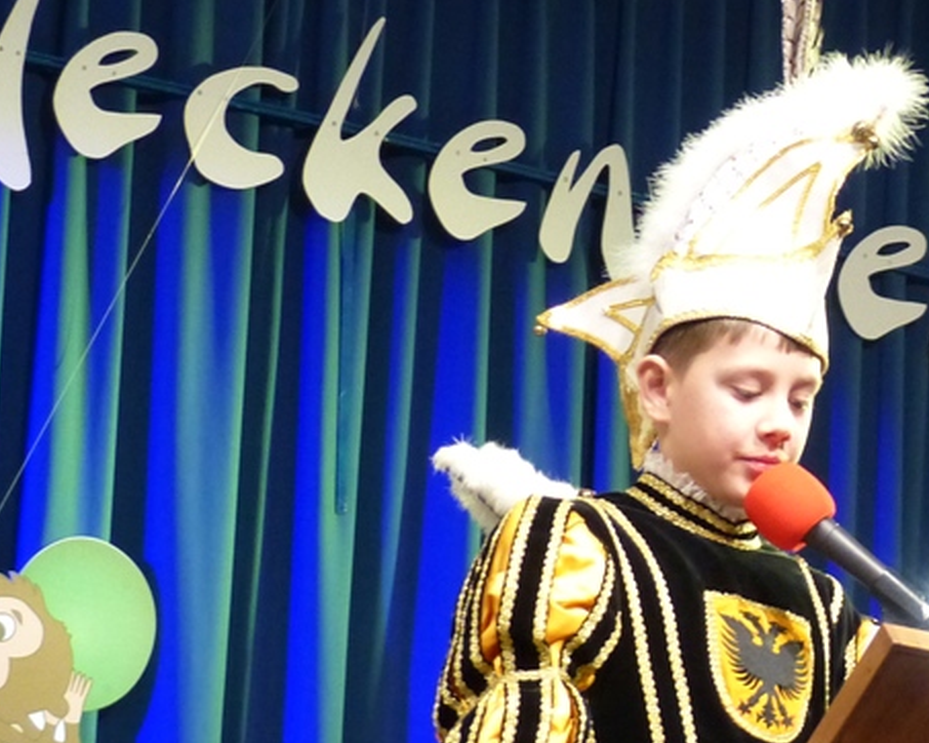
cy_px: 287
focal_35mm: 251
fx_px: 6898
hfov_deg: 7.7
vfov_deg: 6.2
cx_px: 874
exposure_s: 1/30
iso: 400
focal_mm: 17.4
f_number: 2.8
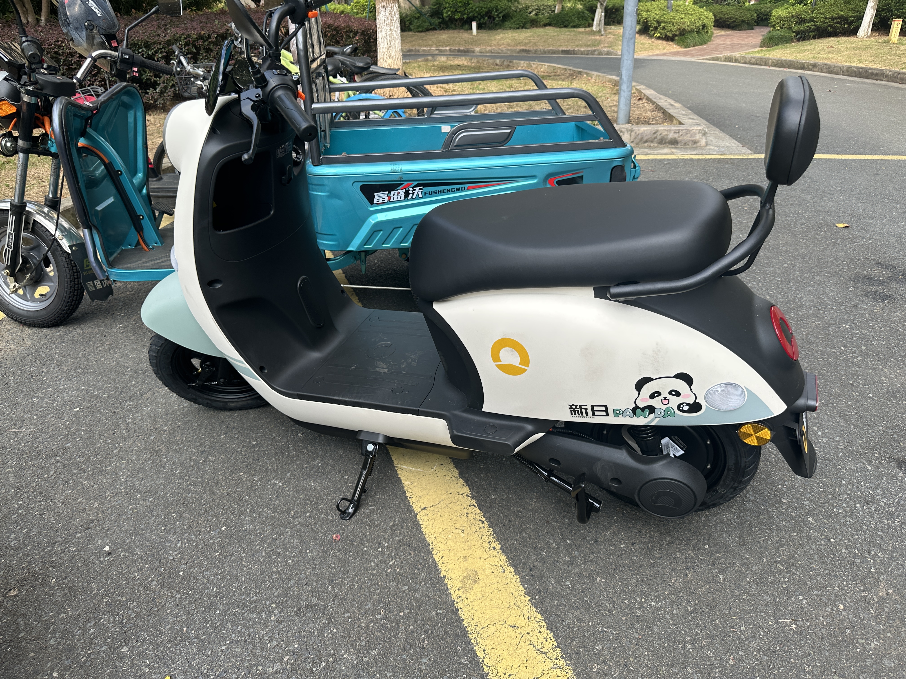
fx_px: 628
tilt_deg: -26.4
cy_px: 340
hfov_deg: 71.6
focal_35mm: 24
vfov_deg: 56.8
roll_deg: +1.3
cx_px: 453
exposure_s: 1/654
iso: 80
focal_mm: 6.86
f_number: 1.78
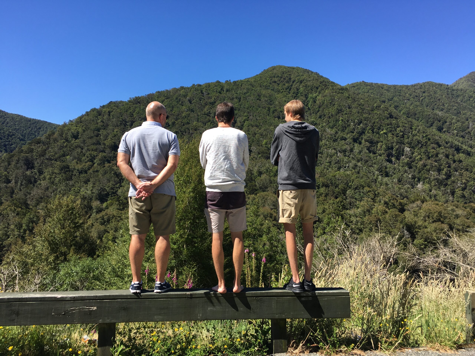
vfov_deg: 48.2
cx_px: 238
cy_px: 178
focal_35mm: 29
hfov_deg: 61.7
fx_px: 398
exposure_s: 1/916
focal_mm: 4.15
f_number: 2.2
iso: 25
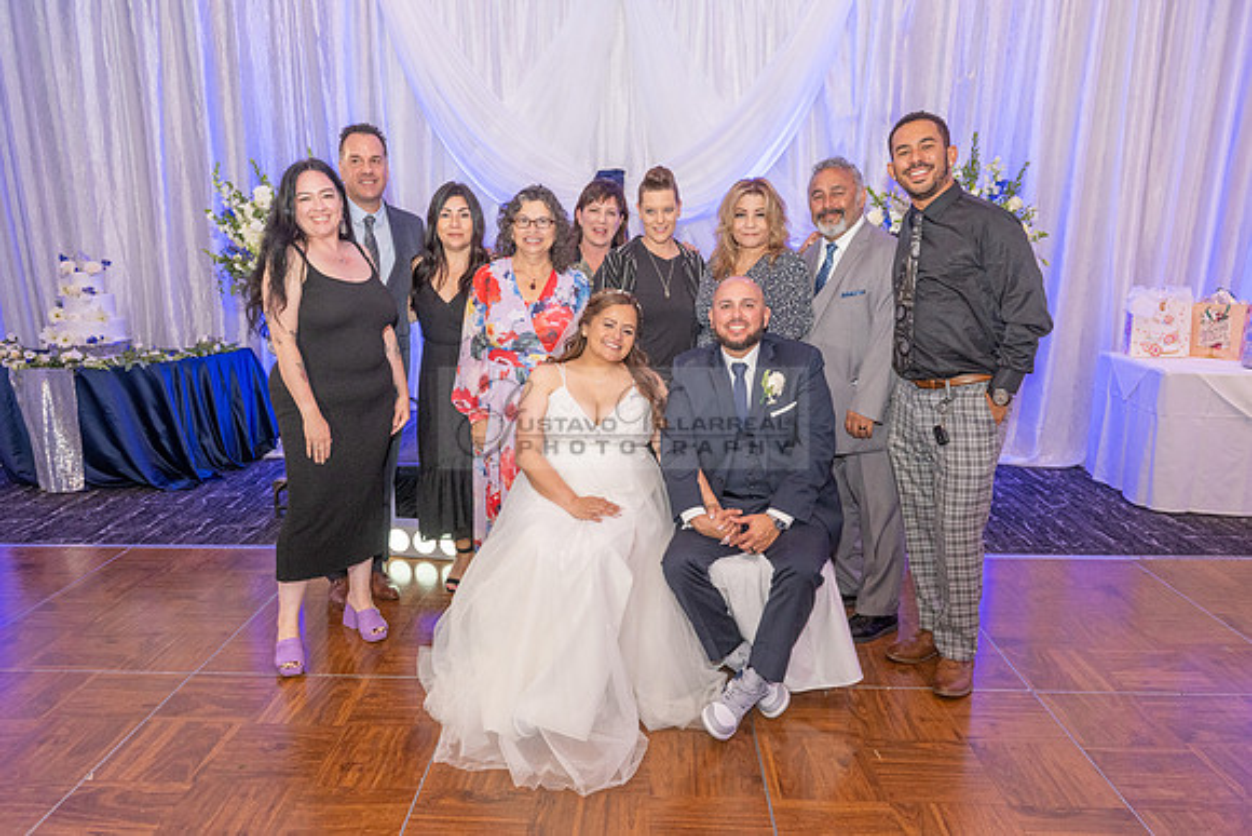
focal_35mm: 25
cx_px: 591
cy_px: 442
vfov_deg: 50.6
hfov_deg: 70.7
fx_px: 882
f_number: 4
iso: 1600
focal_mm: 24
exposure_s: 1/200
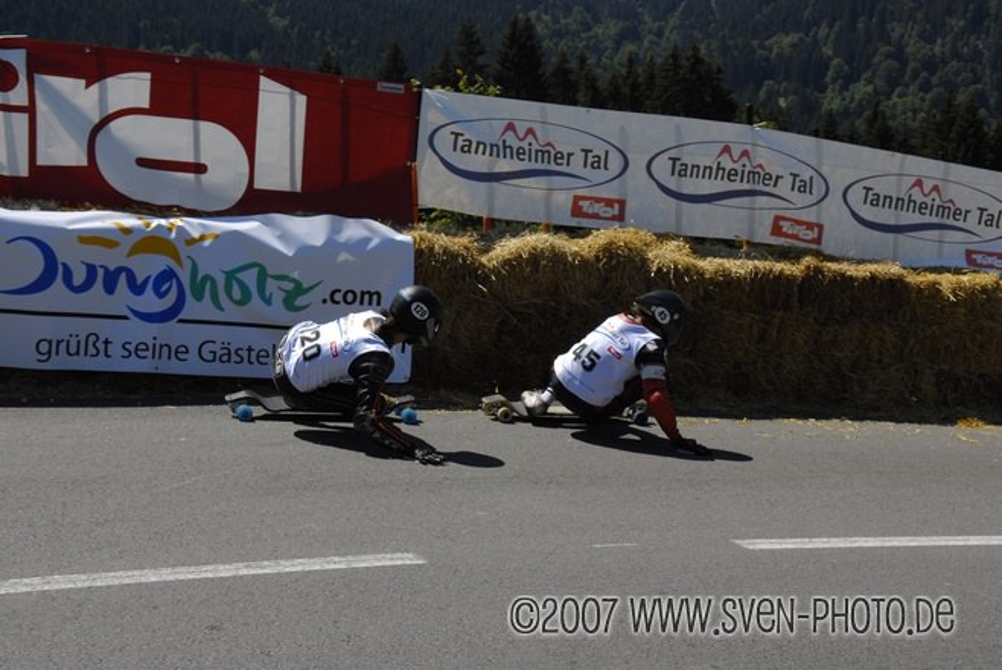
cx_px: 501
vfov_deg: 29.0
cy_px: 335
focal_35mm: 46
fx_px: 1295
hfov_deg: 42.3
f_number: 7.1
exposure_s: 1/1250
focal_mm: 31
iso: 320
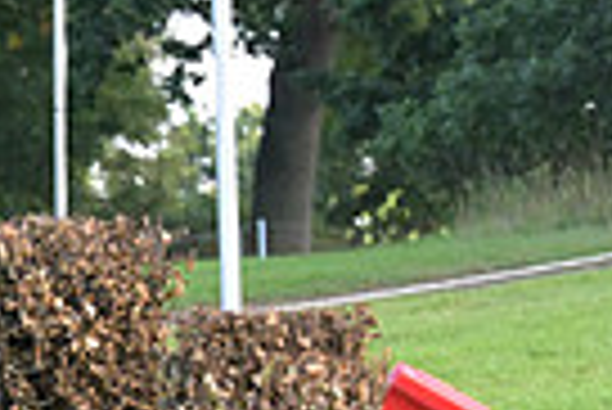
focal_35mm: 489
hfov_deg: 4.2
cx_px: -580
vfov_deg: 2.8
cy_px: 426
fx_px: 8322
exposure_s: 1/1250
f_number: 5
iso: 3600
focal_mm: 115
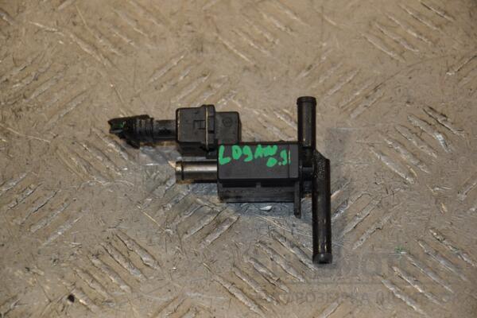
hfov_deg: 14.0
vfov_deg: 9.3
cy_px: 159
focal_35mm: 147
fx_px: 1948
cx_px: 238
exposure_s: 1/200
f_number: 6.3
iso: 800
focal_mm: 98
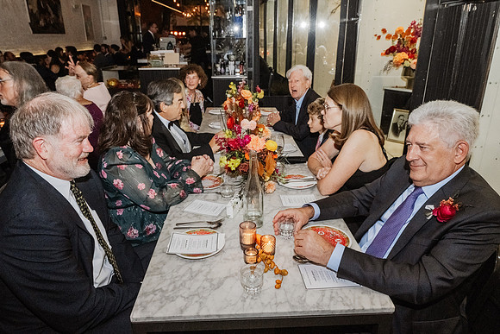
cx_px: 250
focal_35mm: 25
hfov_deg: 71.6
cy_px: 167
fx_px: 347
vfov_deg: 51.4
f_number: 5.6
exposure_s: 1/125
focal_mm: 24
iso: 3200
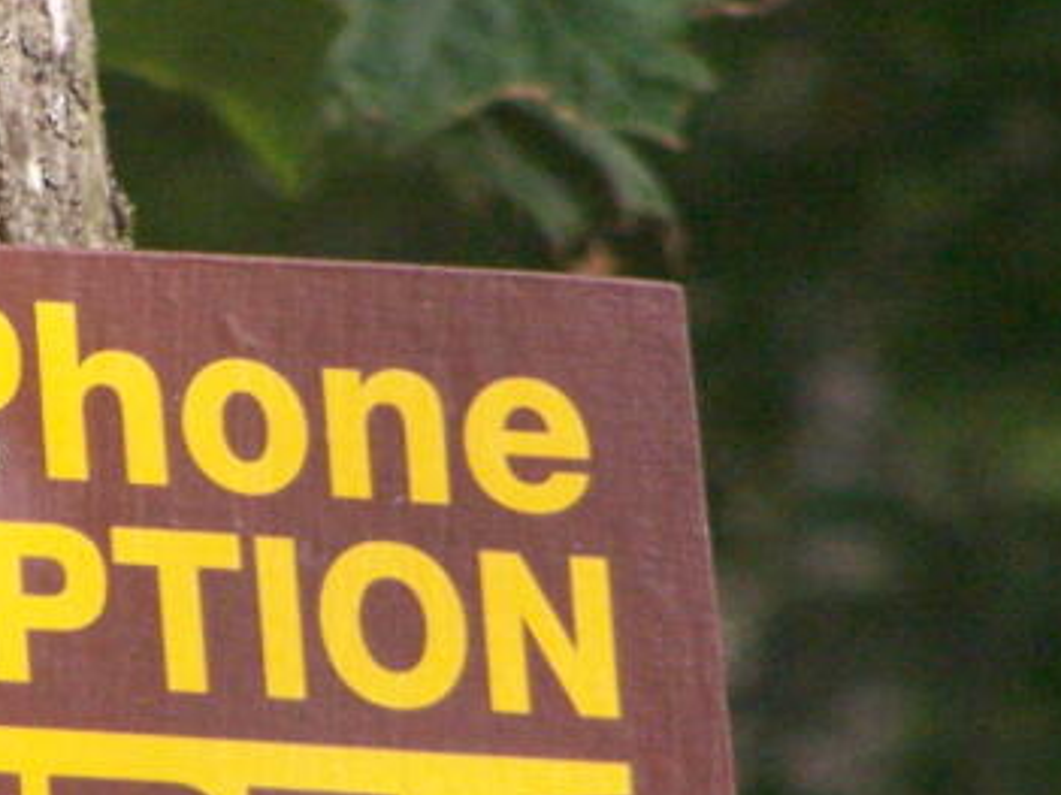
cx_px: 275
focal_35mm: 1109
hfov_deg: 1.8
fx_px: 33980
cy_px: 565
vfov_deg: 1.3
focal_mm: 63
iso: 400
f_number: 3.7
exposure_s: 1/320
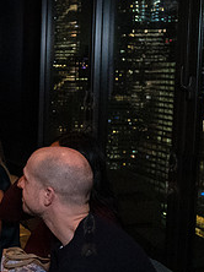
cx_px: -135
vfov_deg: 25.7
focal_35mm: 76
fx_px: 598
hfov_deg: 16.8
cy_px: 129
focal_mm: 24
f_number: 3.5
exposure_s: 1/320
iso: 12800
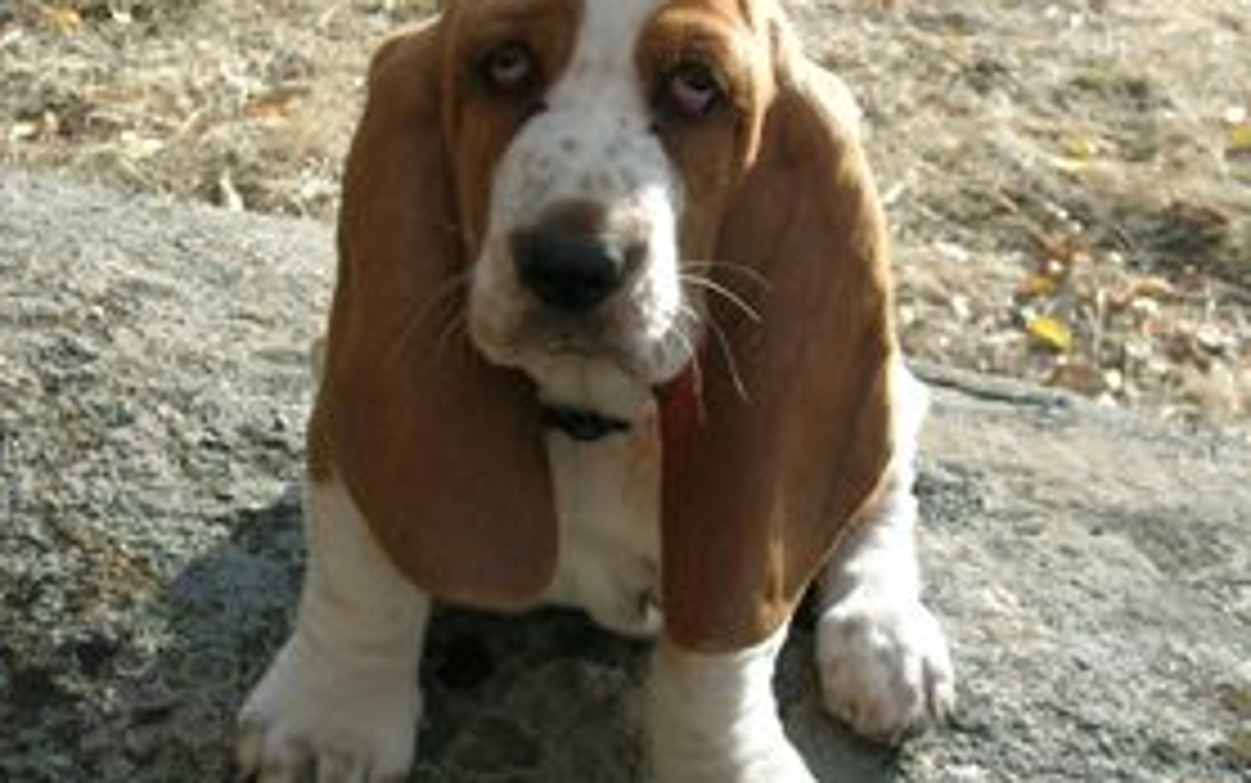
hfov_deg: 22.5
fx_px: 3138
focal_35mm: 92
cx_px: 652
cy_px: 349
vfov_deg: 14.2
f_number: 3.7
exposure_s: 1/334
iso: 50
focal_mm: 10.5
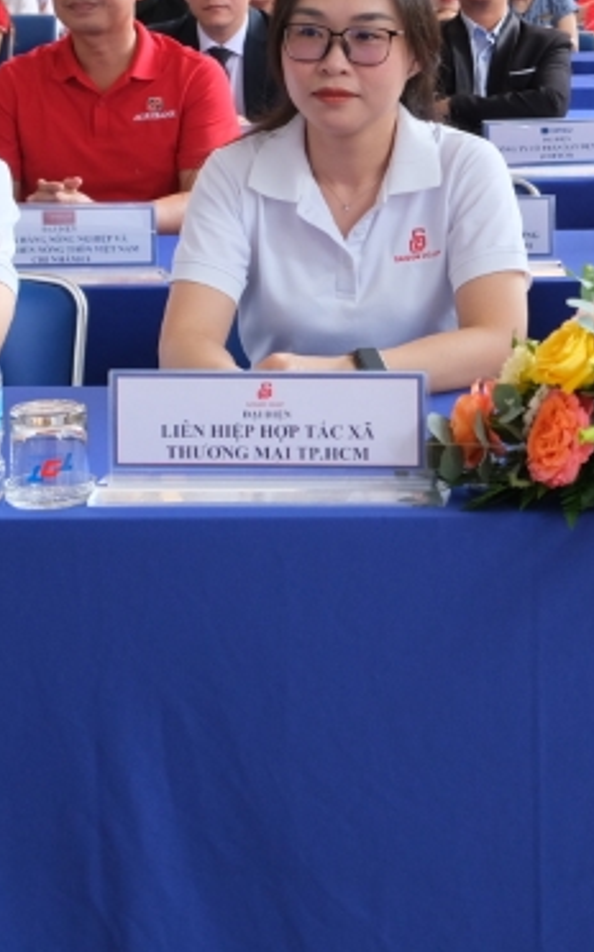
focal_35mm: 85
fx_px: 2205
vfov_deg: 23.8
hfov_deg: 15.2
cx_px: 543
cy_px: 106
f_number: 5
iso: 1000
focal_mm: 20.5
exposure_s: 1/200
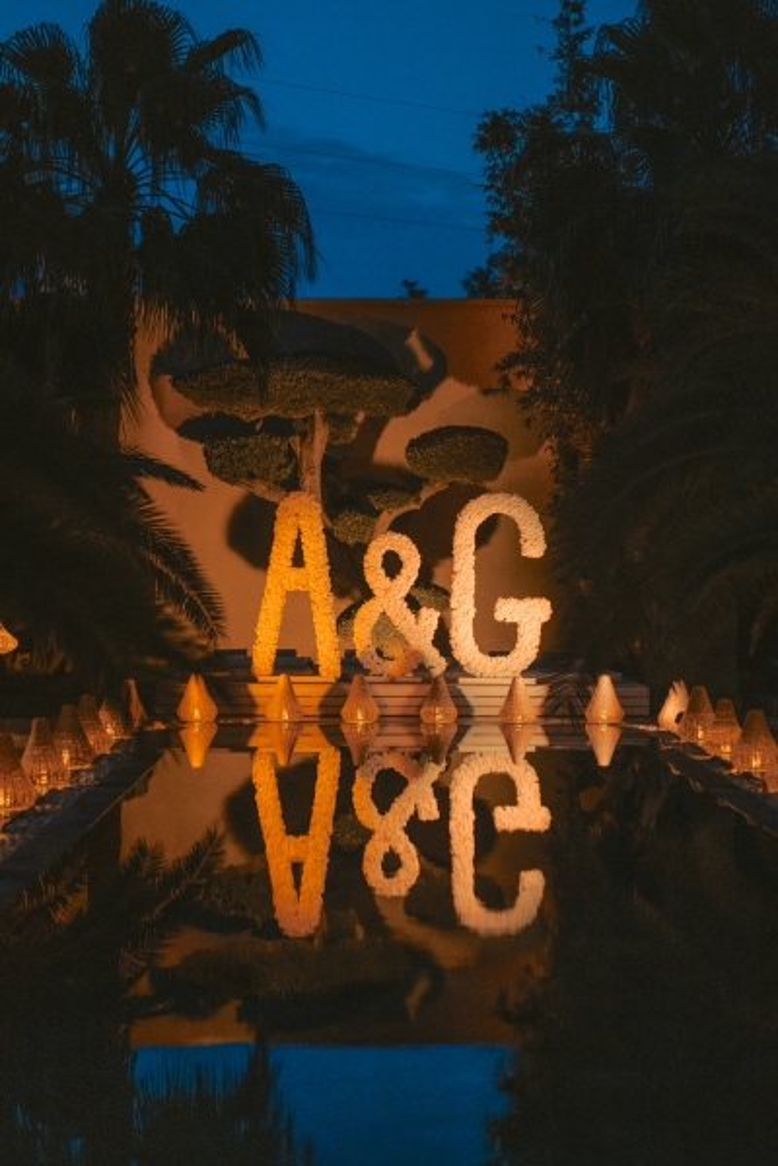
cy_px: 583
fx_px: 2755
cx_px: 389
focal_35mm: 85
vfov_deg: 23.9
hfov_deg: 16.1
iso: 3200
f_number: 1.8
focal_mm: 85
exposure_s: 1/250
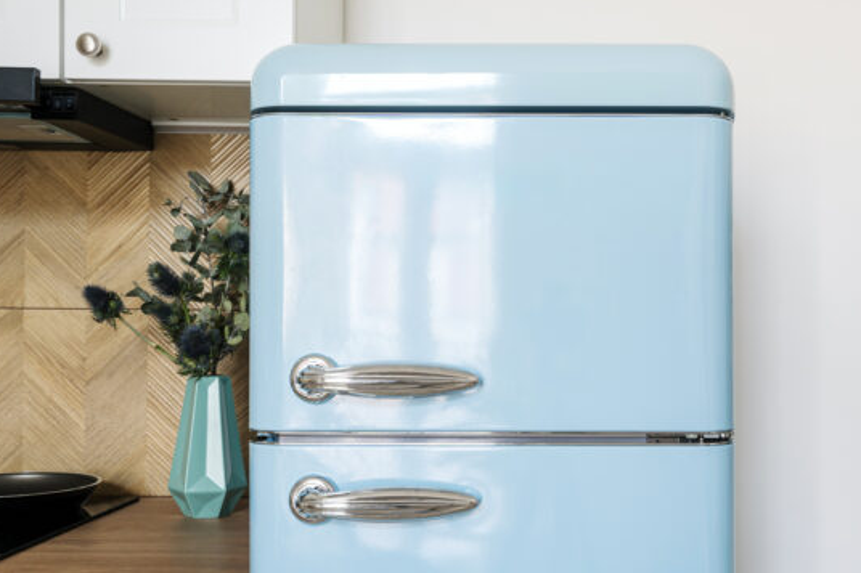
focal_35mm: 43
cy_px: 342
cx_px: 581
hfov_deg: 44.7
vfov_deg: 31.1
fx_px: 1028
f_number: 7.1
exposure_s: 1/4
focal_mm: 30
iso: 320
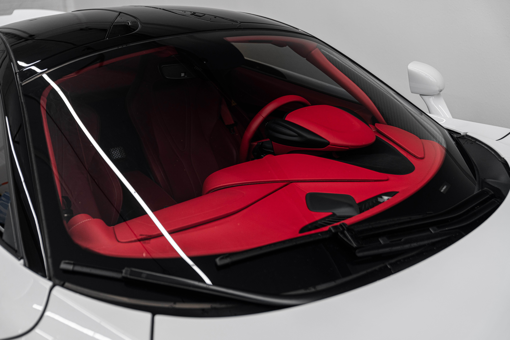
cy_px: 170
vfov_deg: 33.4
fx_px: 567
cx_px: 255
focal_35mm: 40
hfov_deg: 48.5
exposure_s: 1/80
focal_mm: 40
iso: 400
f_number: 2.8
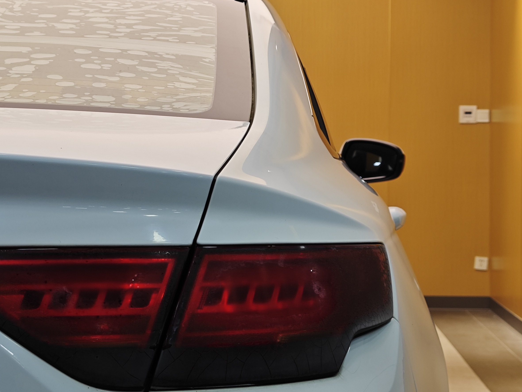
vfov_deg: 18.4
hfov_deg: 24.4
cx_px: 248
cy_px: 193
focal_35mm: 80
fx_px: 1206
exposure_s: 1/100
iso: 80
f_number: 1.9
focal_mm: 8.7
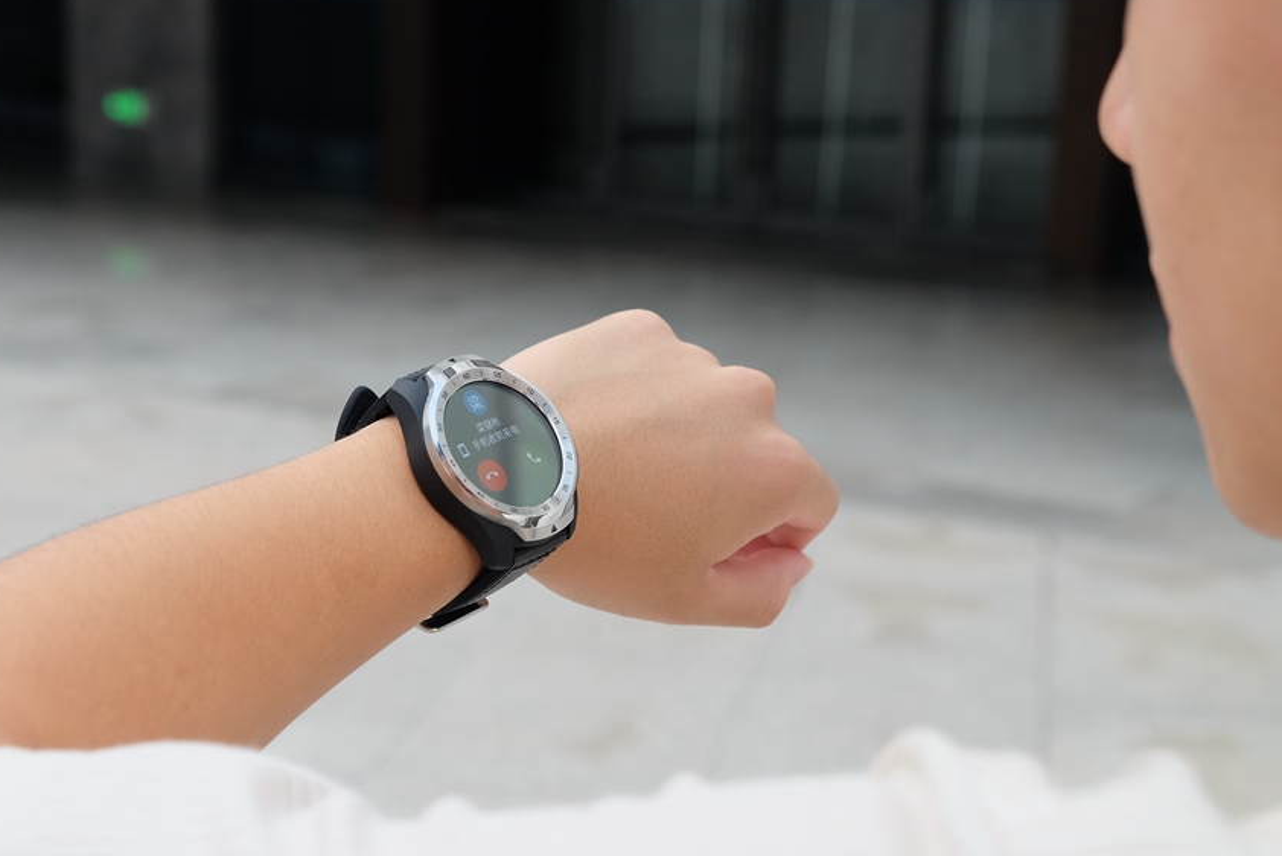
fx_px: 2209
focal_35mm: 62
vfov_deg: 21.9
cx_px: 515
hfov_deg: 32.3
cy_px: 462
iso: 400
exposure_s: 1/110
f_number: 5
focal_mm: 34.3
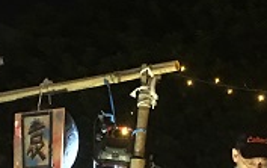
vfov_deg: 11.4
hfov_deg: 18.7
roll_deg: -2.8
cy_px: 247
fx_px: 808
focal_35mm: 111
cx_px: 98
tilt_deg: +5.4
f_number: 2.2
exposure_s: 1/4
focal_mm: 4.15
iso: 80
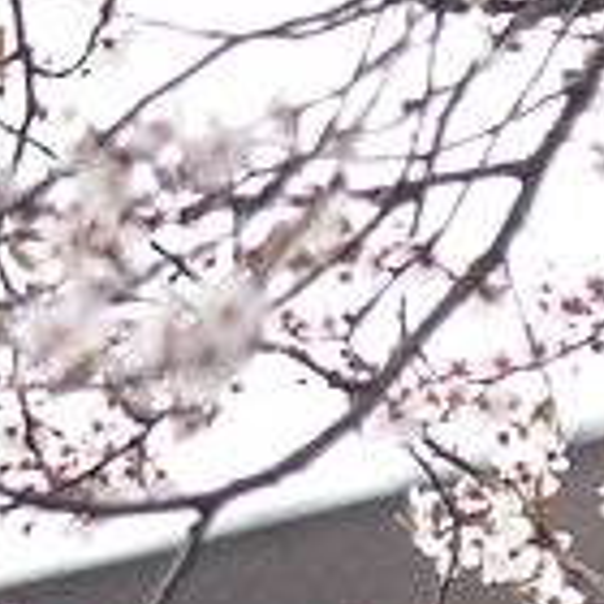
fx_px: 9199
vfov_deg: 3.8
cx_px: 997
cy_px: 712
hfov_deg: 3.7
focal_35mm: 466
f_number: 4.5
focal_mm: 100
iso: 200
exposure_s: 1/200
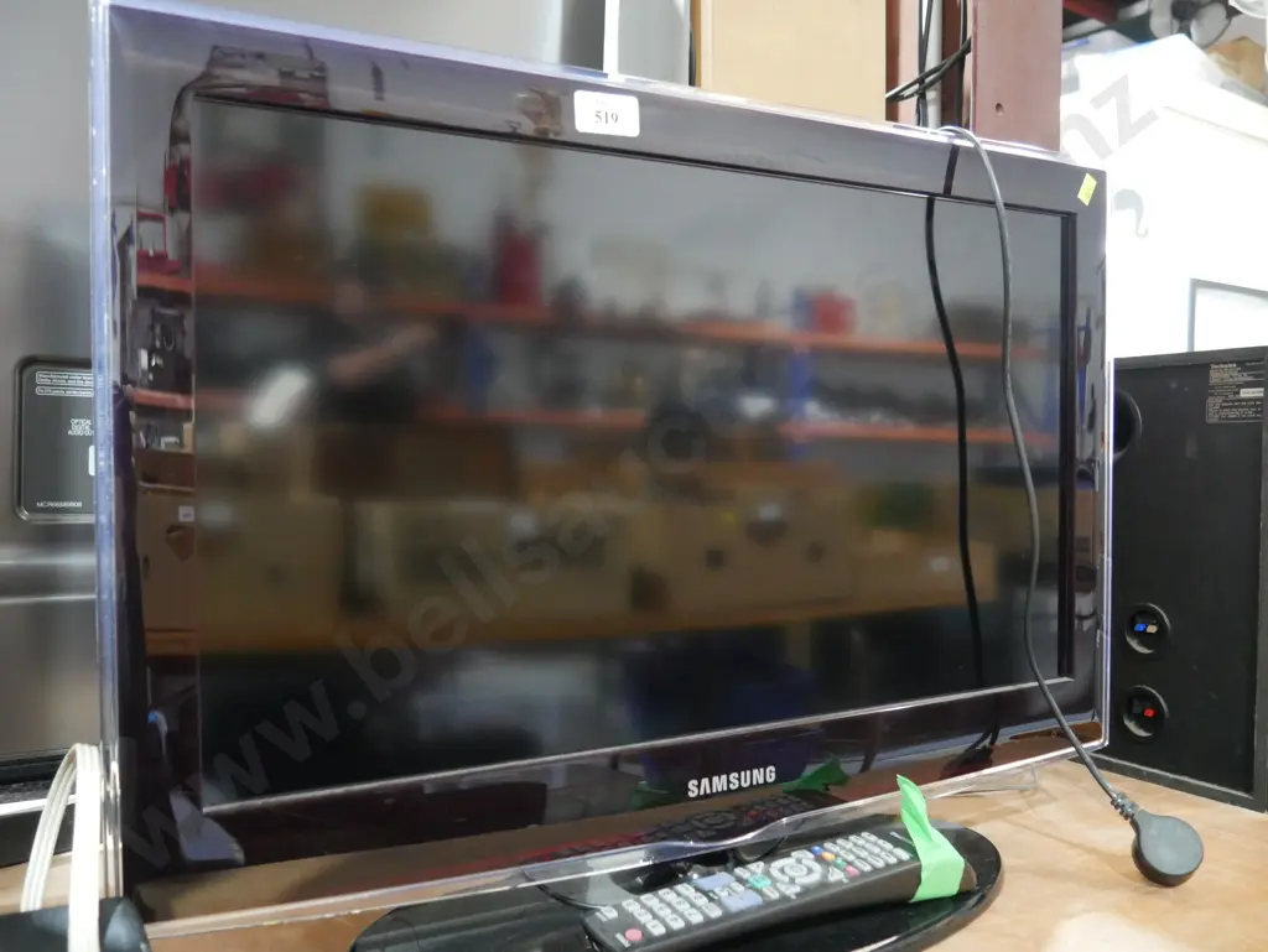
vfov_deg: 46.8
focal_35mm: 30
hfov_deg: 59.9
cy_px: 476
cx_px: 634
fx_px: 1099
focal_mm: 15
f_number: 3.6
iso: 3200
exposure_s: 1/50
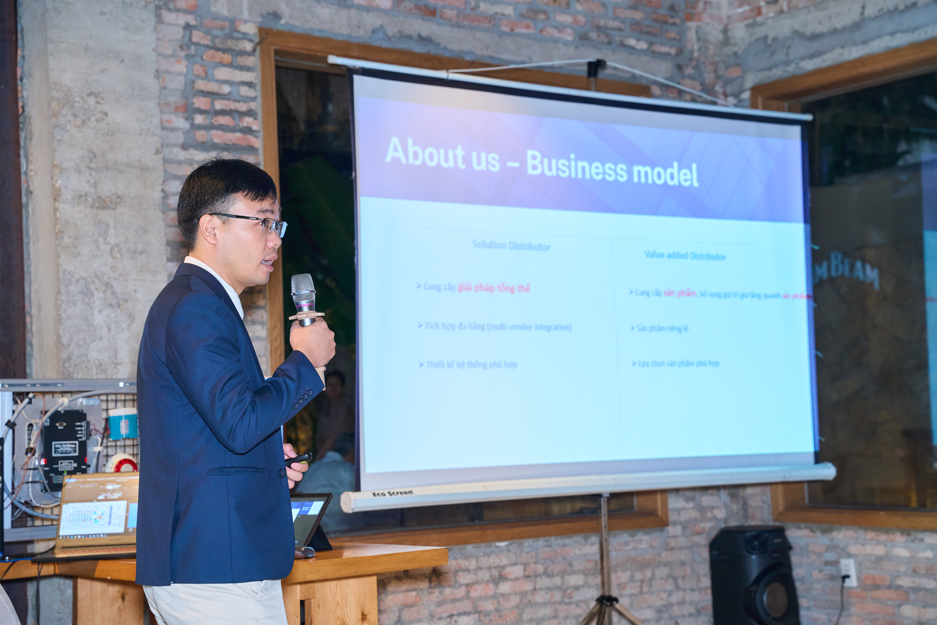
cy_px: 312
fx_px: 1590
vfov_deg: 22.2
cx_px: 468
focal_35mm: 61
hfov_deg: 32.8
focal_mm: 61.1
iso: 1250
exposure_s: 1/100
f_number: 4.5
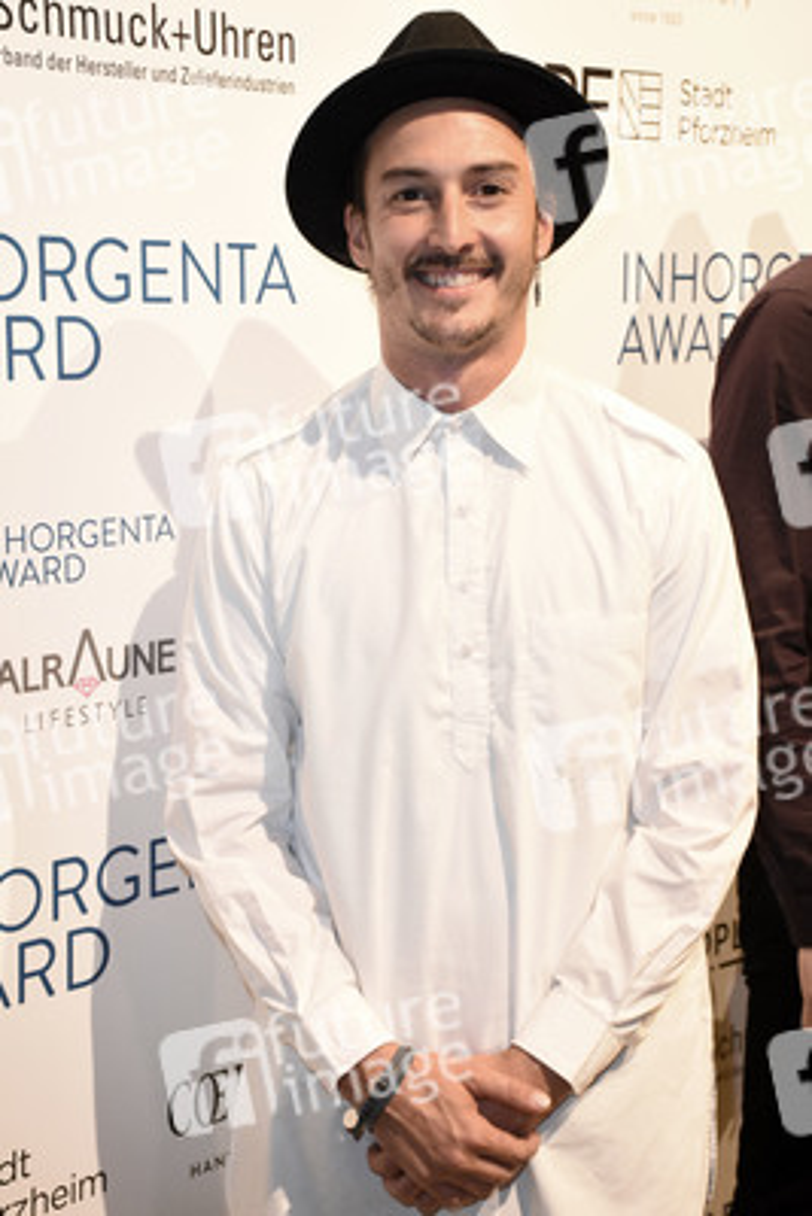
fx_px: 2282
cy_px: 608
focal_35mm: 68
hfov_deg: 20.2
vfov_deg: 29.9
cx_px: 406
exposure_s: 1/160
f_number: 6.3
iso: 3200
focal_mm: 45
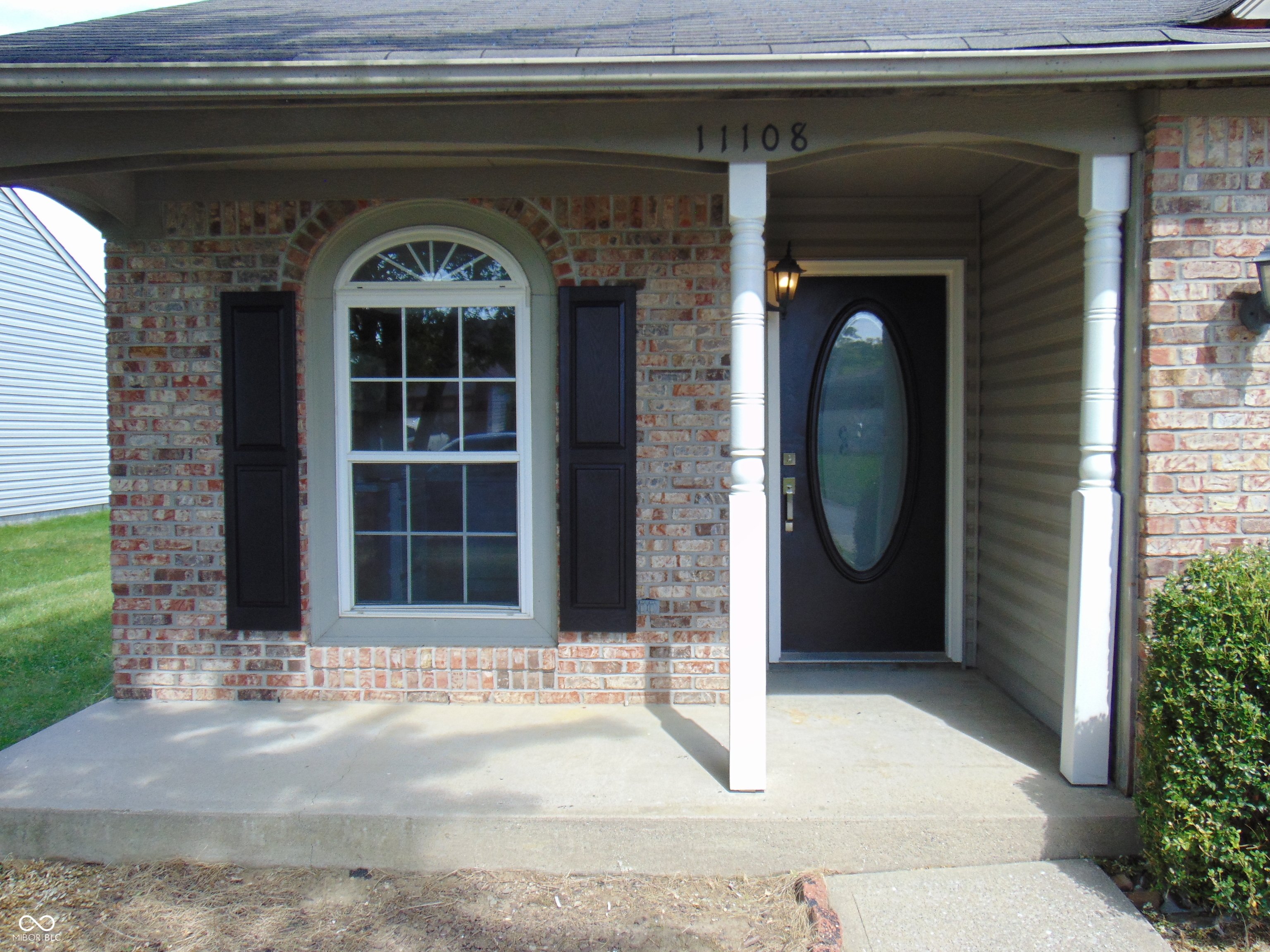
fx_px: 991
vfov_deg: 51.4
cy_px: 476
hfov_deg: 65.3
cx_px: 635
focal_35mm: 27
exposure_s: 1/320
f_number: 3
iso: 80
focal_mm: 4.9
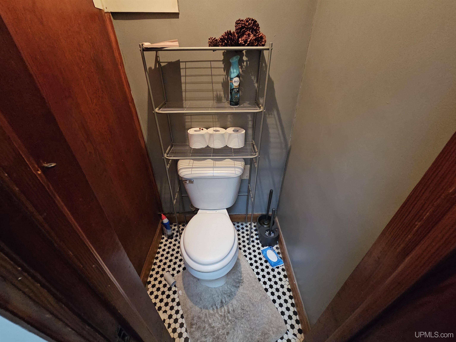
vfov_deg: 89.9
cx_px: 228
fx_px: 171
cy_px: 171
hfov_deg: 106.2
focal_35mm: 13
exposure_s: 1/24
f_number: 2.2
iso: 1250
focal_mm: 2.2
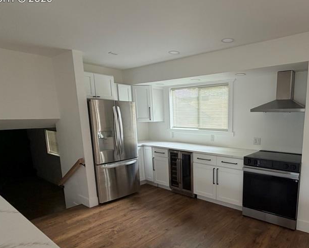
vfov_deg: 60.2
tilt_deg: -11.1
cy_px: 153
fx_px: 210
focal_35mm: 23
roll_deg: -0.5
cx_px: 214
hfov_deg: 69.8
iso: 160
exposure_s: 1/121
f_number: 2.2
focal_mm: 2.22
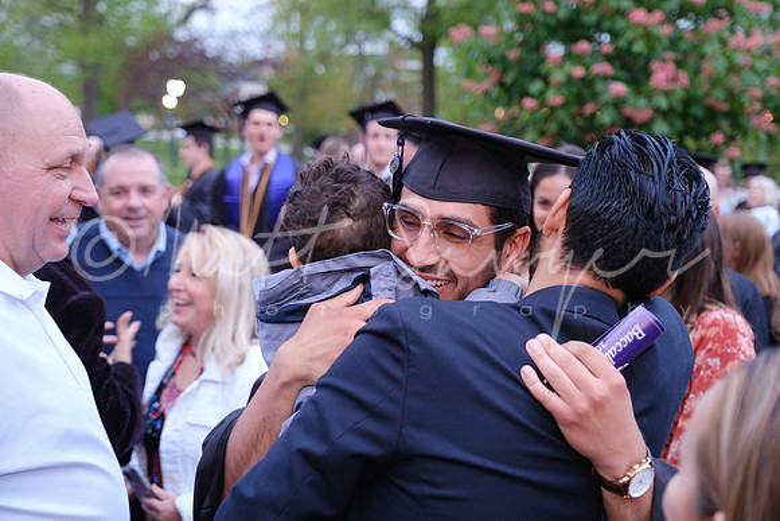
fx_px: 1192
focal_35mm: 55
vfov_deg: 24.6
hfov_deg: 36.2
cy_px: 260
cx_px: 390
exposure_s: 1/80
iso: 1600
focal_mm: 36.5
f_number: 2.8
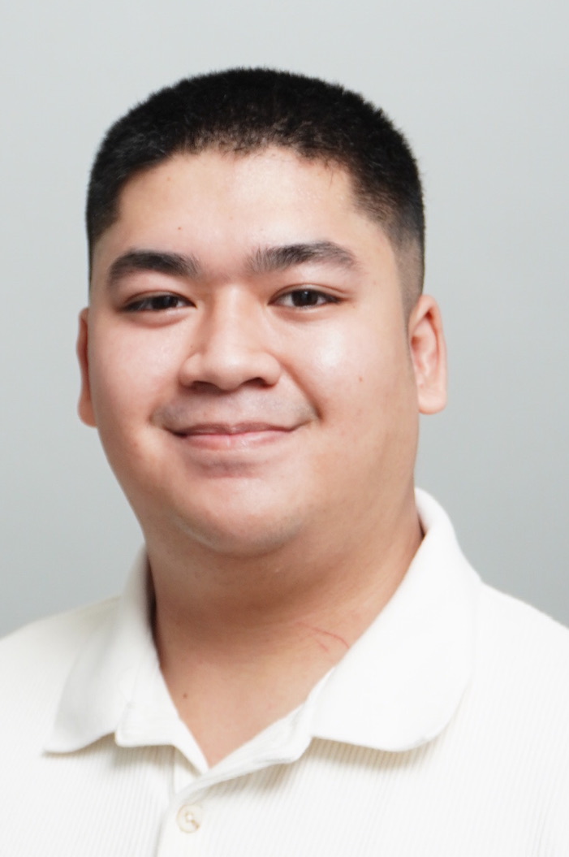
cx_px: 253
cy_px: 242
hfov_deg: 14.8
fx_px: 2186
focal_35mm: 92
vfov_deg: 22.0
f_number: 5.6
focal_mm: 28
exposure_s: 1/160
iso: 250
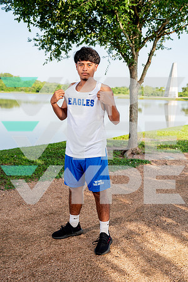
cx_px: 94
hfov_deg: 32.6
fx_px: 321
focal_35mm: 41
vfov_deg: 47.4
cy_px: 141
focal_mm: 41
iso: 100
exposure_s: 1/250
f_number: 4
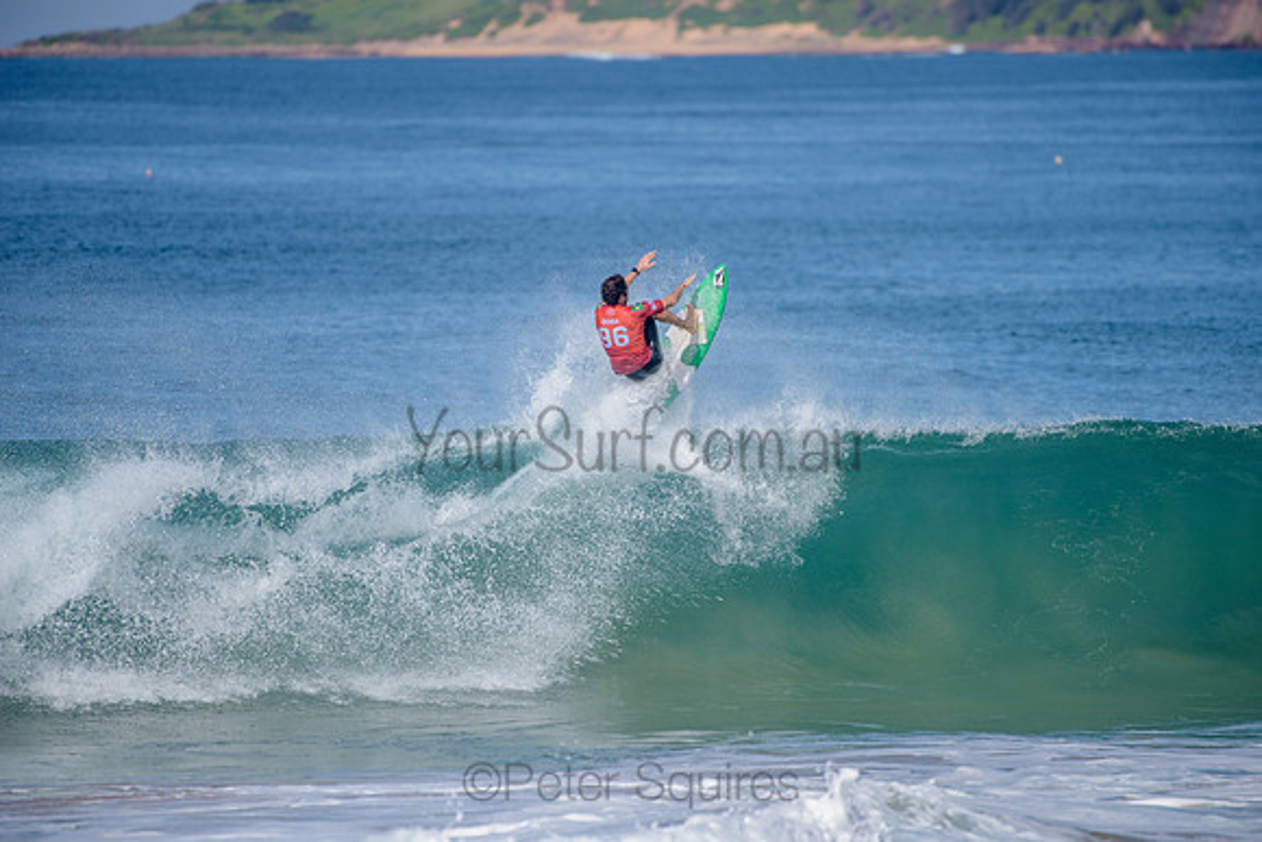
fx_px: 17531
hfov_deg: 4.1
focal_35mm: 500
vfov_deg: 2.8
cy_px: 421
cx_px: 631
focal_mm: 500
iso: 160
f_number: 5.6
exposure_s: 1/2000
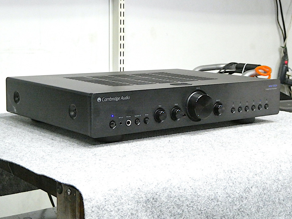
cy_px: 110
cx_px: 146
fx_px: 548
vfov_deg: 22.6
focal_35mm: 65
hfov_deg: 29.8
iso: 1600
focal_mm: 11.7
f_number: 4.4
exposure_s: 1/60
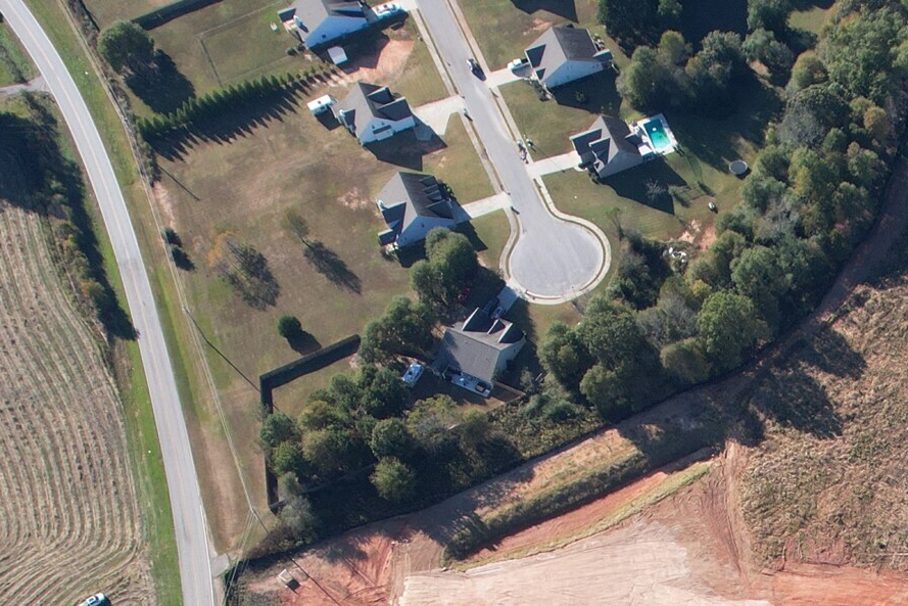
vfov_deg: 15.7
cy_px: 1038
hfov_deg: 24.2
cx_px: 1093
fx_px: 1917
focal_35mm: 76
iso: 130
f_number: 2.8
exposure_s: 1/200
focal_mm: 8.38
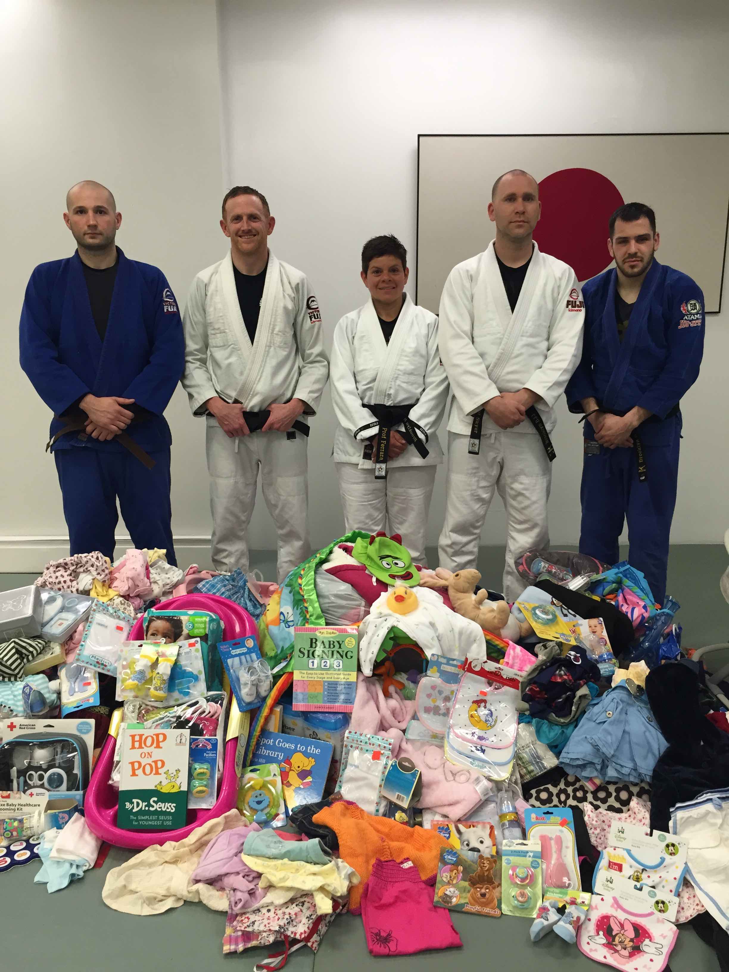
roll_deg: +0.9
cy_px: 486
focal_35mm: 29
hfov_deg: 48.2
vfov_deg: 61.7
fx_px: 814
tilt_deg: -12.7
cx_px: 364
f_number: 2.2
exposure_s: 1/30
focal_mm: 4.15
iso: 40
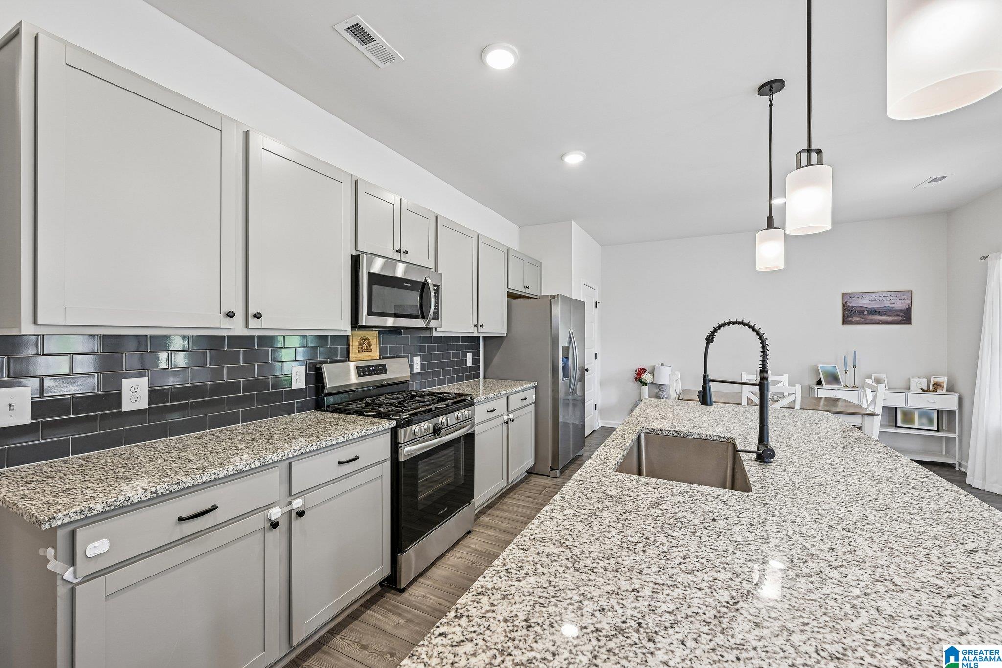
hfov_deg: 104.3
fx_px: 390
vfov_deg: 81.2
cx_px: 501
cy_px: 334
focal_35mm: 14
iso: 400
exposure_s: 1/13
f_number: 8
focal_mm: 14
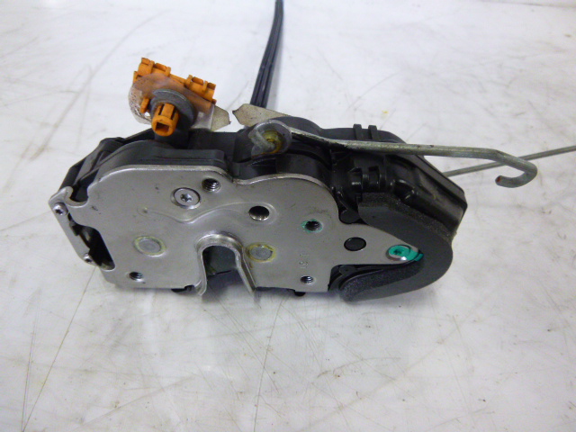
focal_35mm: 25
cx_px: 288
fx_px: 416
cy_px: 216
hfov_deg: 69.4
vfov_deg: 54.9
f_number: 3.9
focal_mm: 4.5
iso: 400
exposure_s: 1/13
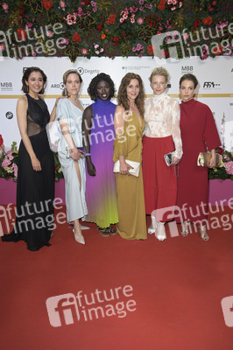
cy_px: 175
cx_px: 116
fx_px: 311
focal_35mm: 32
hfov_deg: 41.0
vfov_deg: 58.8
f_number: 5.6
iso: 640
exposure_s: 1/250
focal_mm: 32
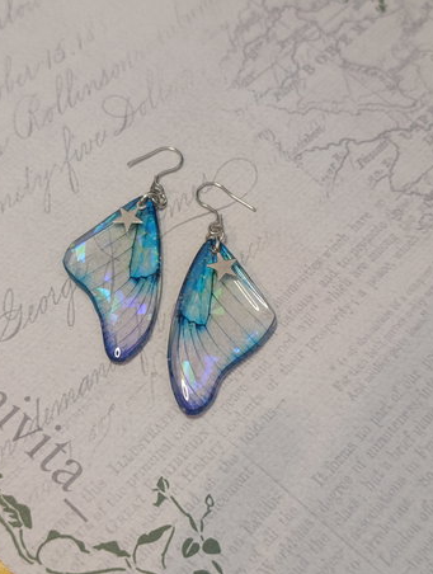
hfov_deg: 51.5
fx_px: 449
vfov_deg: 65.2
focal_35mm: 27
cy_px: 285
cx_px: 197
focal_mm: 6.14
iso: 1000
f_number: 1.6
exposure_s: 1/100
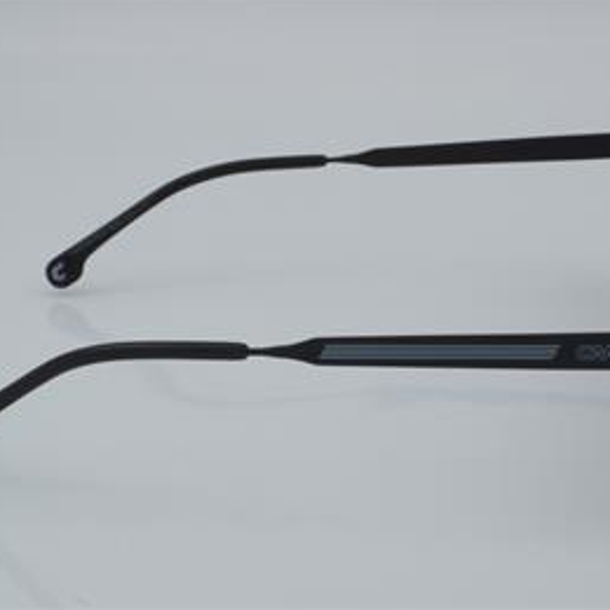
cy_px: 300
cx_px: 378
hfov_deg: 17.7
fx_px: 1954
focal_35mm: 98
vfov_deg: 17.7
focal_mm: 50
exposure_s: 1/4
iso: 100
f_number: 32
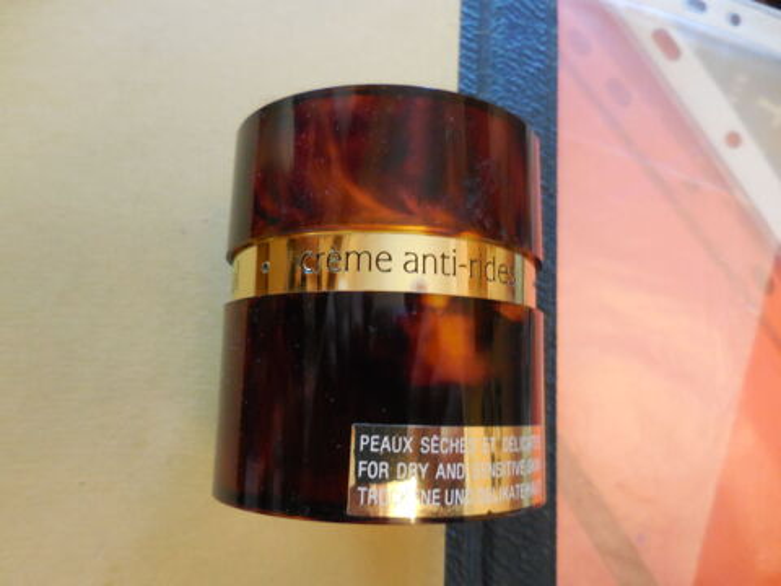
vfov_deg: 54.9
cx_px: 390
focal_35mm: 25
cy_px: 293
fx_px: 564
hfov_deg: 69.4
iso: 400
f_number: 3.3
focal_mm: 4.5
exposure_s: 1/20
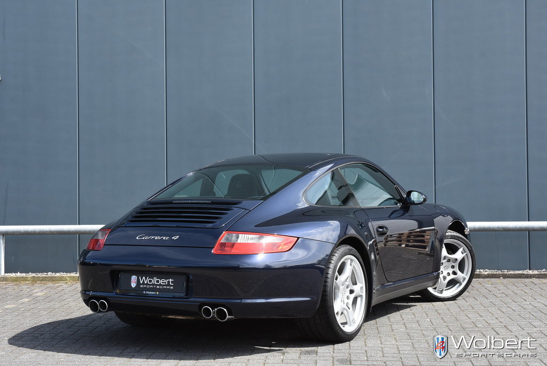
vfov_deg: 20.7
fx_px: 1004
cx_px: 274
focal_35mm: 66
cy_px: 183
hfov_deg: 30.5
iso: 400
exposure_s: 1/500
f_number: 8
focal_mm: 44
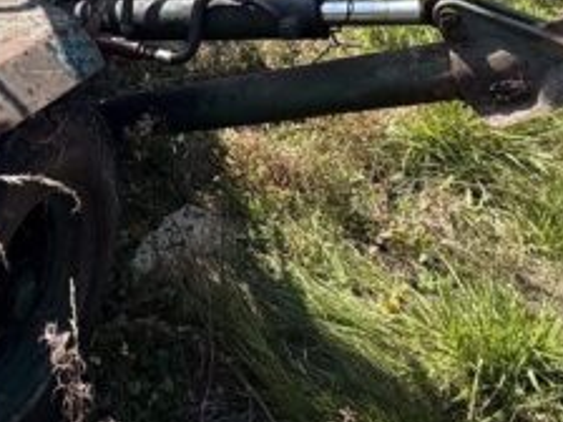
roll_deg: -1.5
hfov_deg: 36.0
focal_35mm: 48
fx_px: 781
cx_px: 8
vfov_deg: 24.6
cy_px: -181
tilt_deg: -9.8
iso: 40
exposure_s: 1/646
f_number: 2.2
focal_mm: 2.22
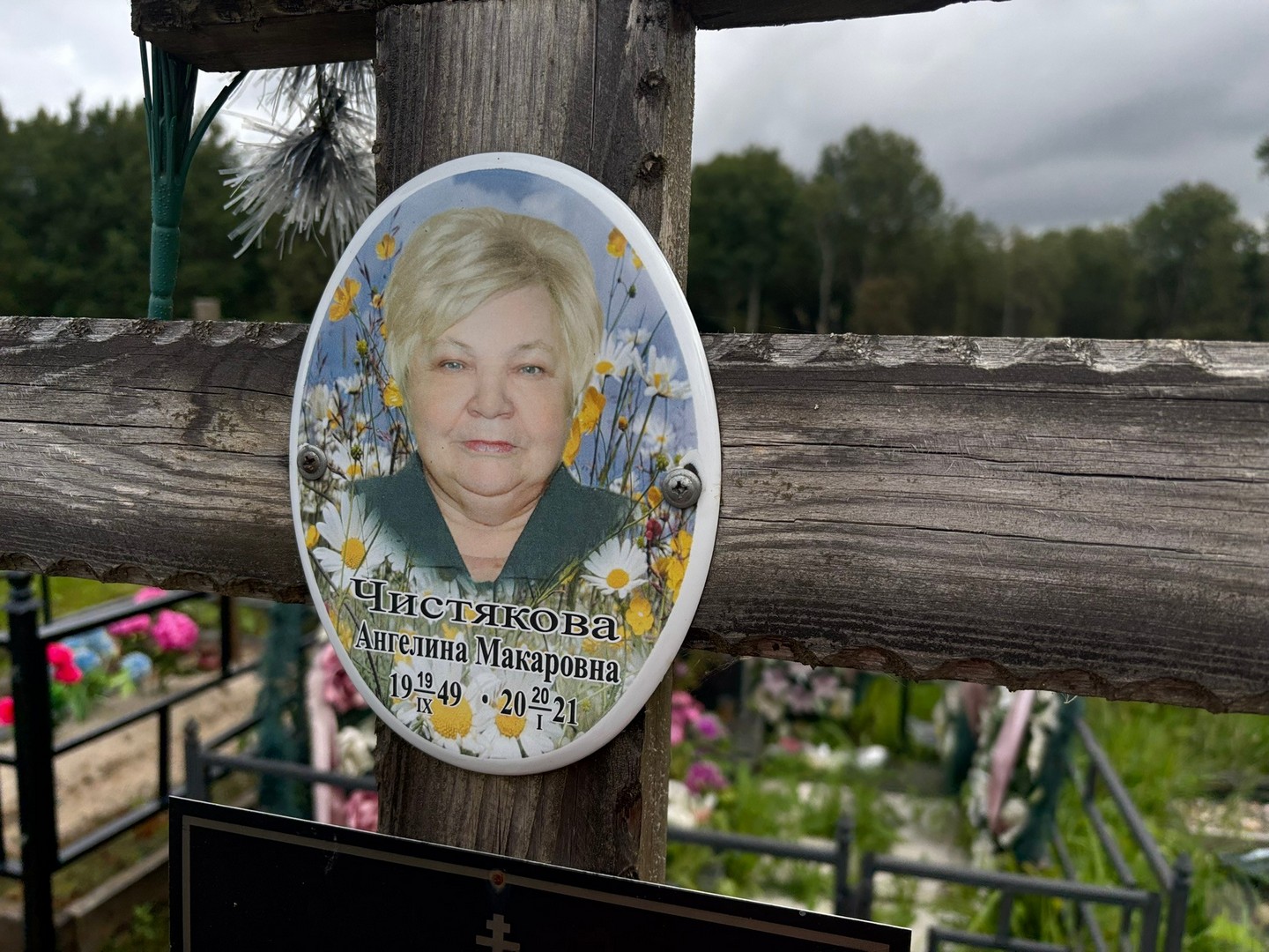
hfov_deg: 67.3
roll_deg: -0.2
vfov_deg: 53.1
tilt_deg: -6.5
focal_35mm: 26
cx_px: 634
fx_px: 953
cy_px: 476
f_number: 1.6
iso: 50
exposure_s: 1/818
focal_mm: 5.96
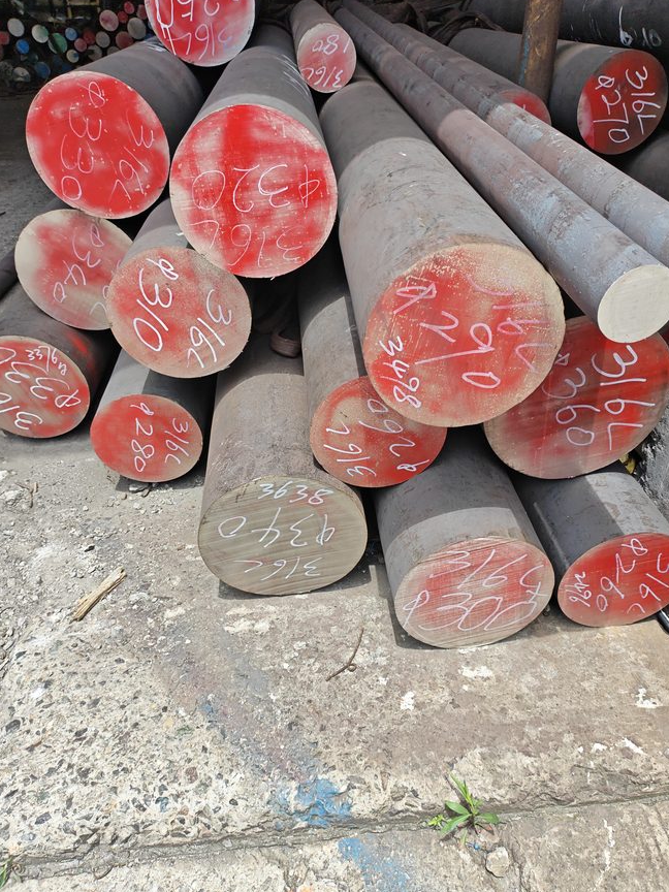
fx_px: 644
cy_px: 452
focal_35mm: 25
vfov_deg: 69.4
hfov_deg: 54.9
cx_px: 344
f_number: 1.9
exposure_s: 1/820
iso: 50
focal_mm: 5.52
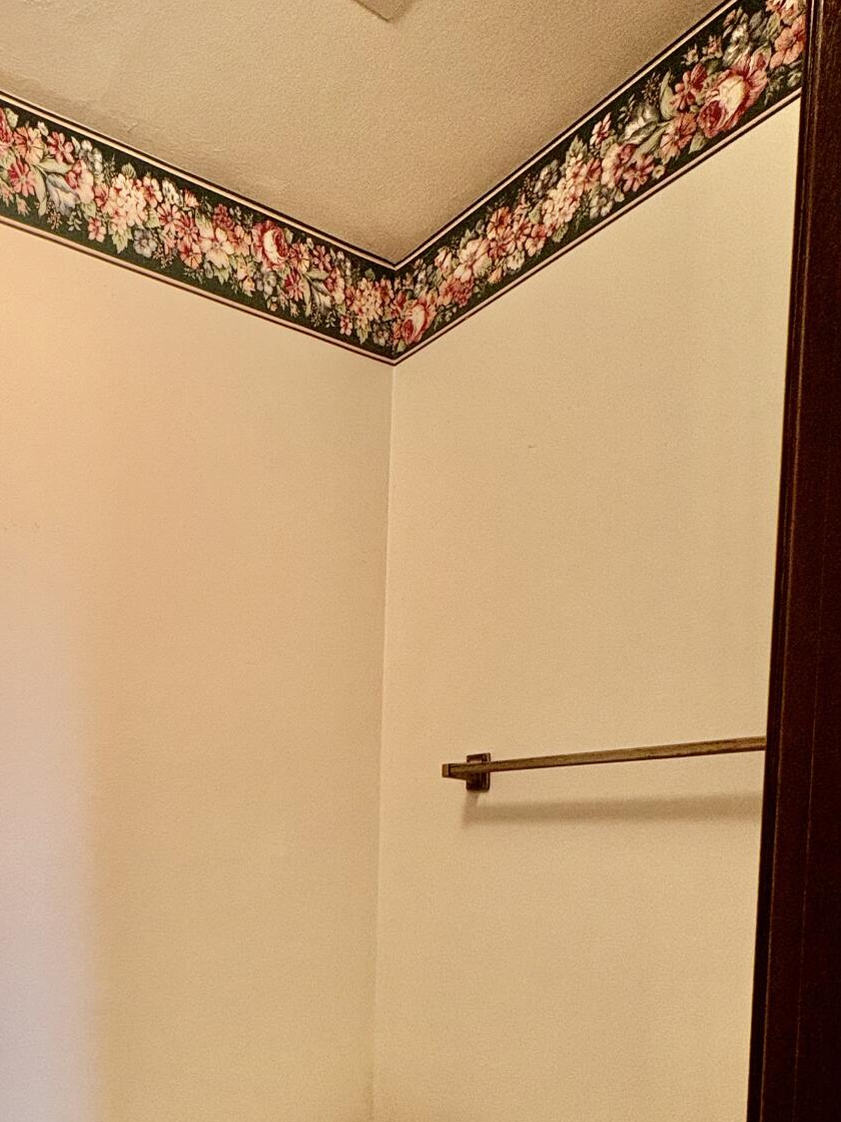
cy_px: 889
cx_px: 124
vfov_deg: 63.7
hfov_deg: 50.2
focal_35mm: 25
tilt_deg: -3.7
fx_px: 810
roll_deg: +0.4
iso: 200
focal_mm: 2.22
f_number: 2.2
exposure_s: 1/120
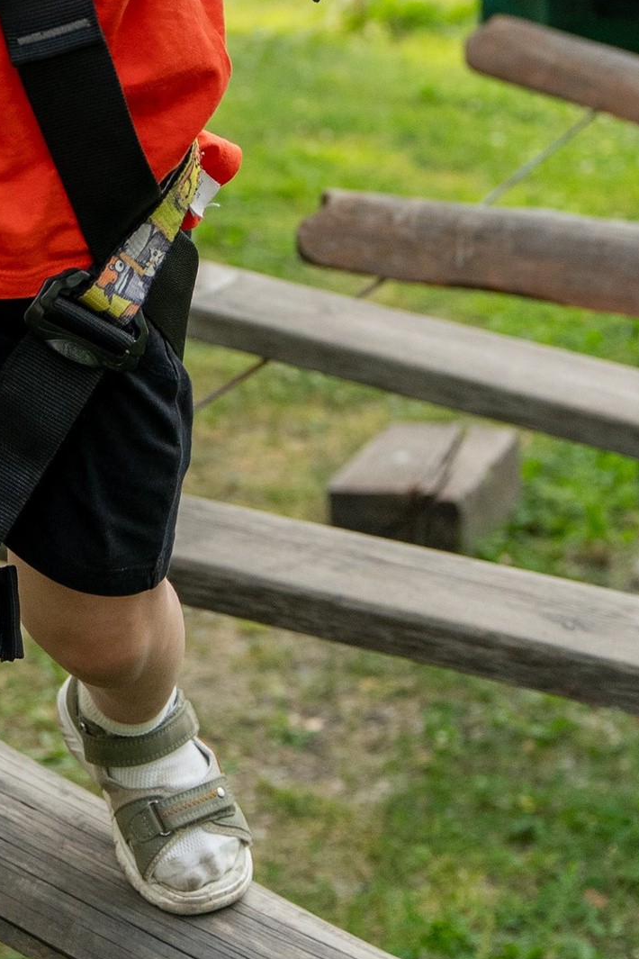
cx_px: -82
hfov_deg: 13.3
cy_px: -249
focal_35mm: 101
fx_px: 2689
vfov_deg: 18.9
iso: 800
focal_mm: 28
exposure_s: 1/400
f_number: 2.8
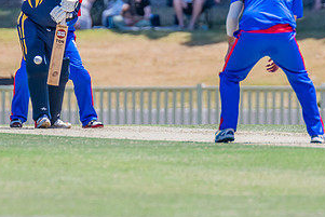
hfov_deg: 1.7
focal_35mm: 1240
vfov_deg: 1.1
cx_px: 181
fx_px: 11199
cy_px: 10
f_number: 5.6
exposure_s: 1/2000
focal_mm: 600
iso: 900
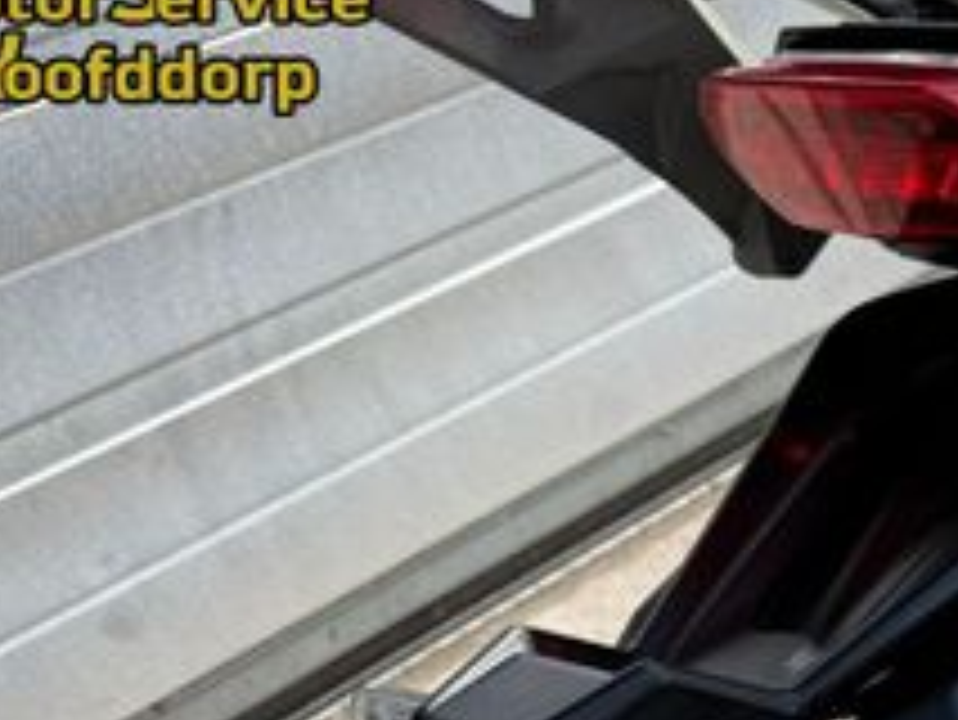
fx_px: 1994
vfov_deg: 19.7
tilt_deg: -37.8
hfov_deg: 23.1
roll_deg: +0.3
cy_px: 765
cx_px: 1331
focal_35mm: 72
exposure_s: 1/1653
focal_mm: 6.76
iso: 80
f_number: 1.78
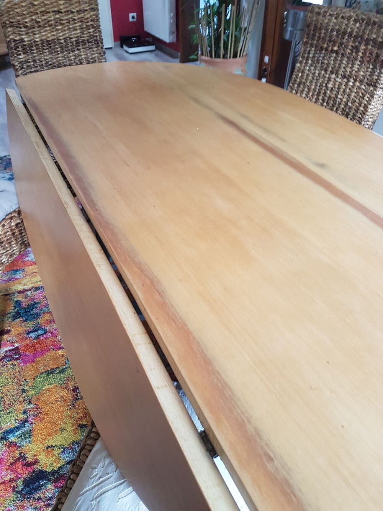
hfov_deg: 53.1
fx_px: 383
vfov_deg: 67.3
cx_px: 192
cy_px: 256
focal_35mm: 26
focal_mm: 4.2
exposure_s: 1/25
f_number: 1.7
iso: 200
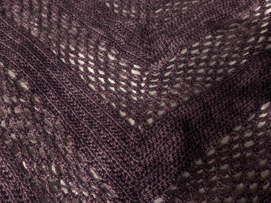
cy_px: 102
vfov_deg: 51.4
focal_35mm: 27
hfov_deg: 65.3
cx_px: 136
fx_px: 211
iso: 275
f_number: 1.73
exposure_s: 1/60
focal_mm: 4.38
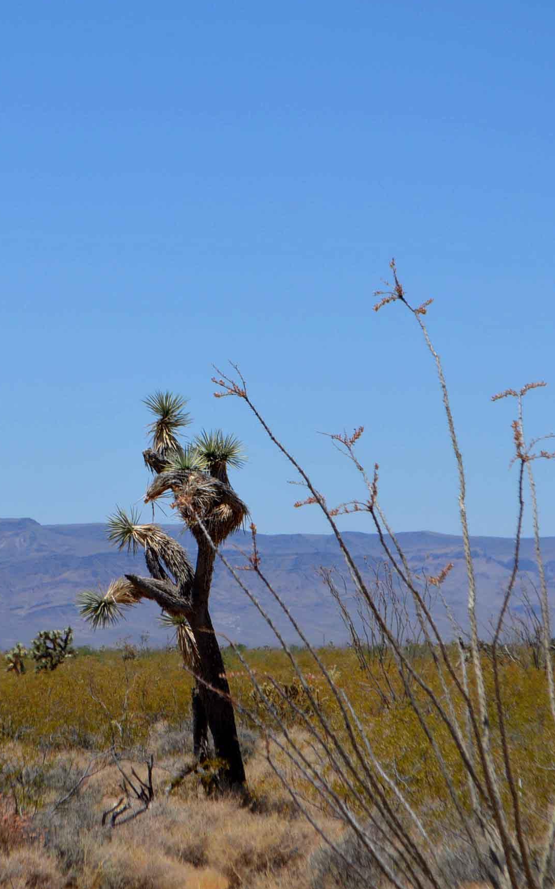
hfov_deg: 9.0
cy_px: 469
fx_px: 3530
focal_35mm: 146
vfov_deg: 14.3
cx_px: 178
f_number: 7.1
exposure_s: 1/2000
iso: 400
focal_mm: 55
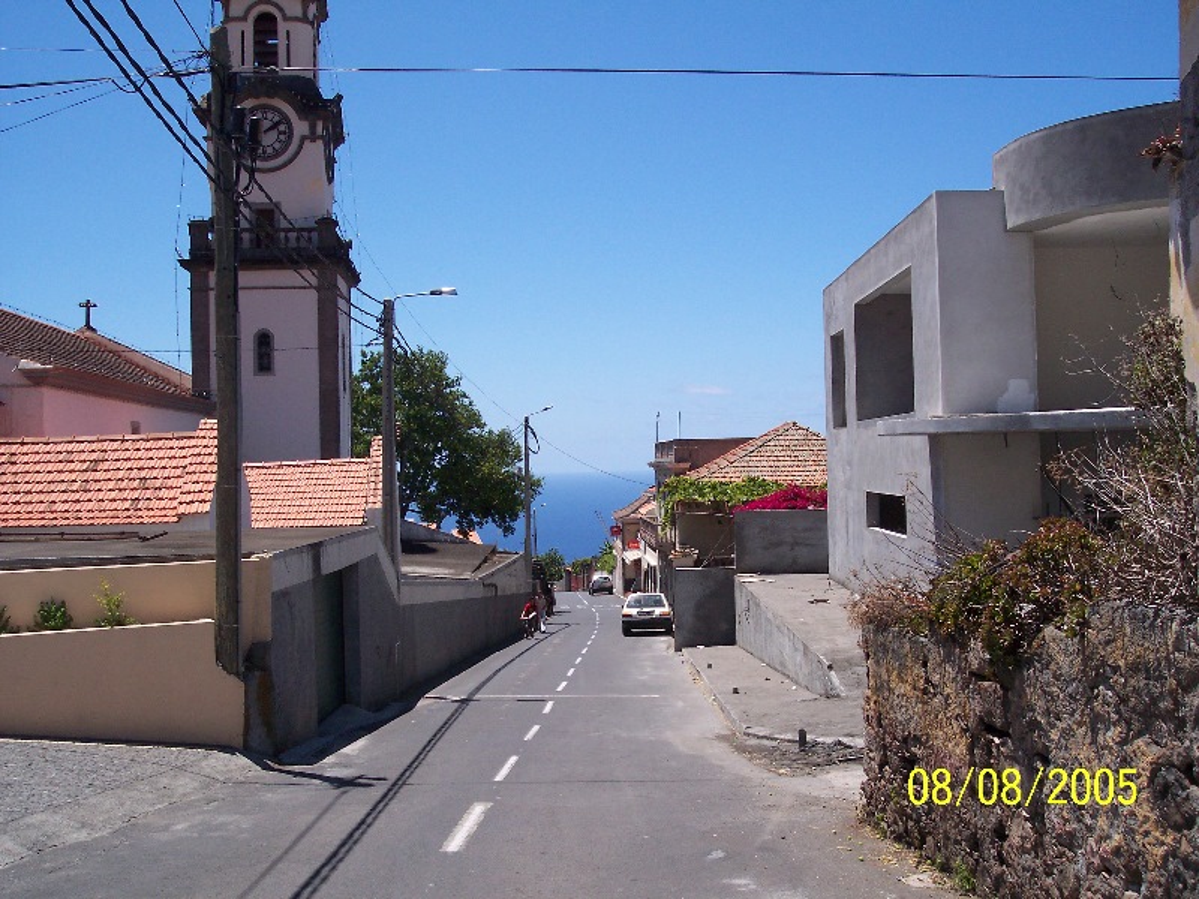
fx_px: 1316
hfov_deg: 49.0
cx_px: 600
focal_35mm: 38
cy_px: 450
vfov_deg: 37.7
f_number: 4.8
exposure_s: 1/700
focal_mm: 8
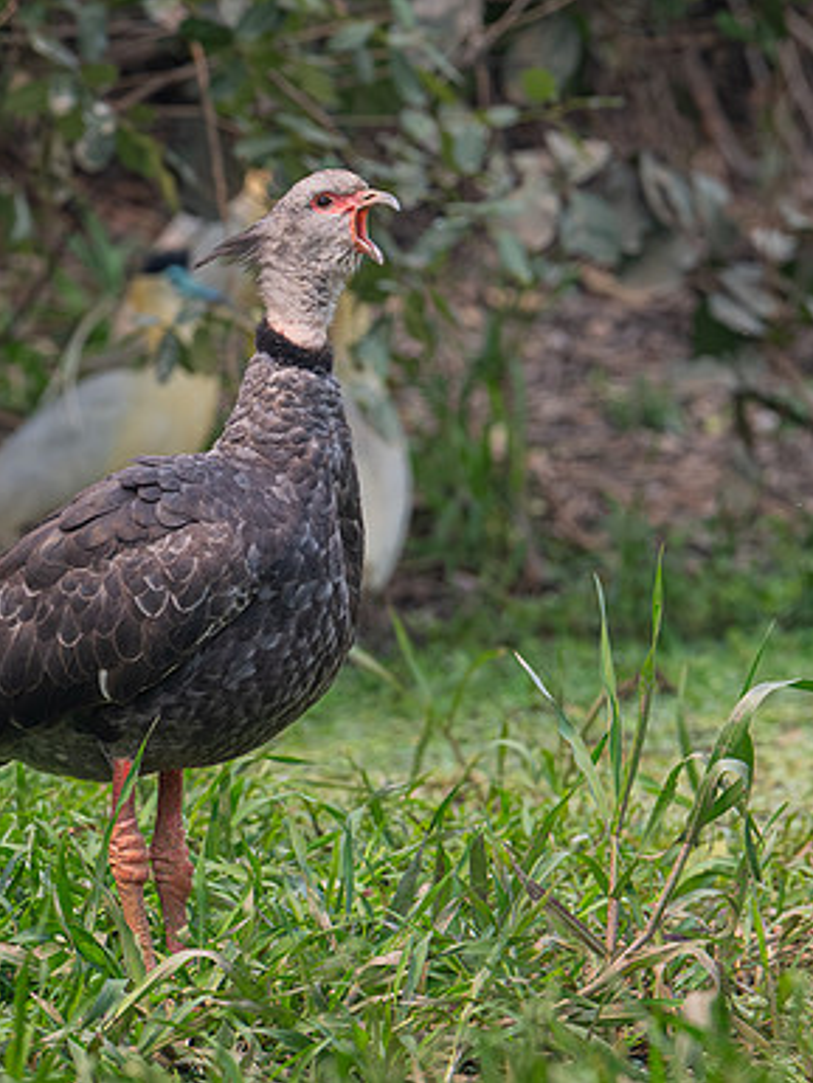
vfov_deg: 1.7
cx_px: 558
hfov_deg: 1.3
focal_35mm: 1157
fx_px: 36211
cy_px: 415
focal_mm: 560
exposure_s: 1/500
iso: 450
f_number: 8
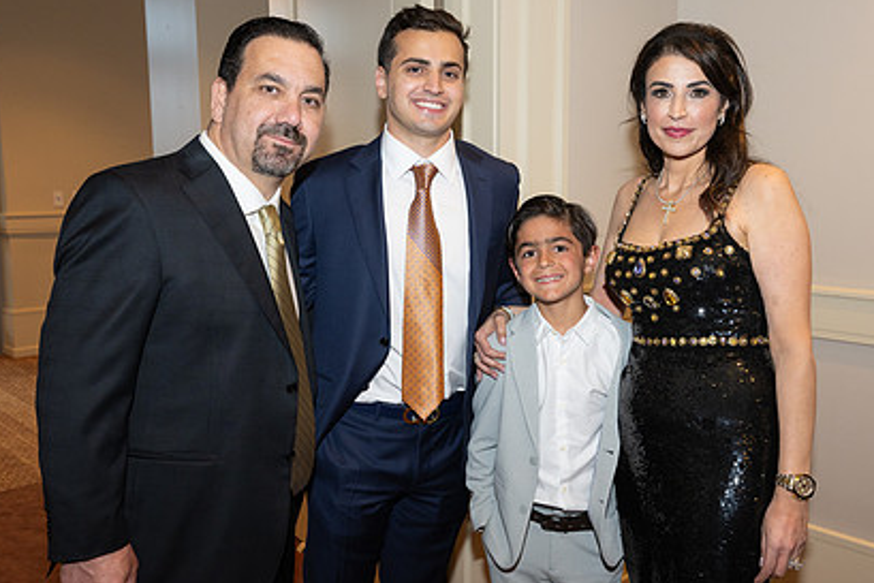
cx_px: 485
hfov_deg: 55.7
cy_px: 283
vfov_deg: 38.9
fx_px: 826
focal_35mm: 34
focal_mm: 24
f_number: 5.6
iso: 800
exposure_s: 1/100
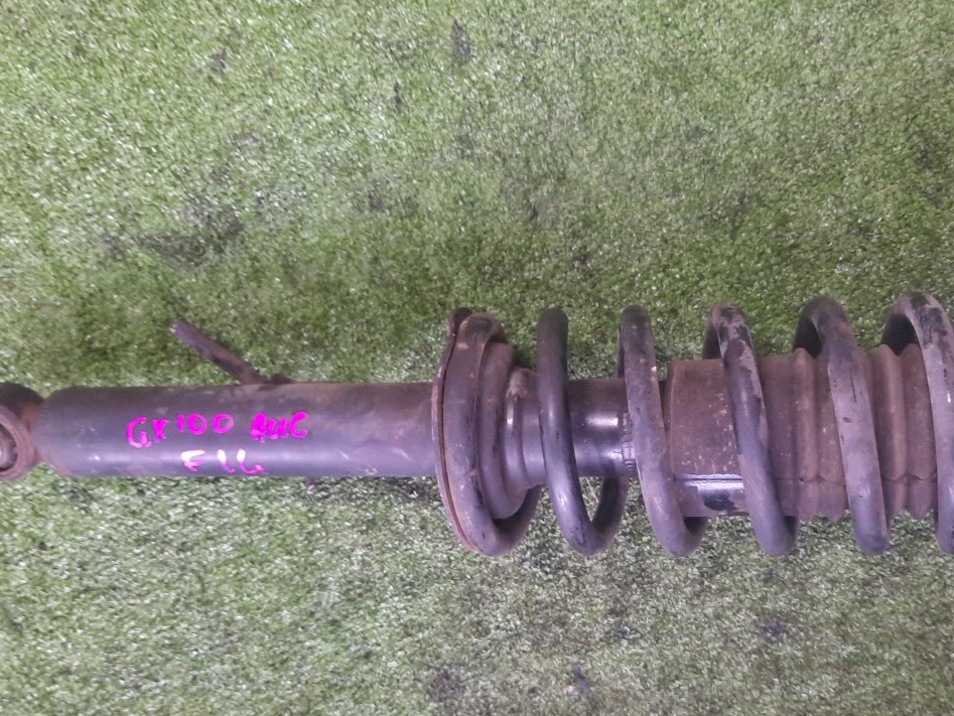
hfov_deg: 48.7
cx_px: 559
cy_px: 437
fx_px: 1048
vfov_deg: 37.6
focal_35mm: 38
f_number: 2
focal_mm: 4.6
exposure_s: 1/25
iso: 313
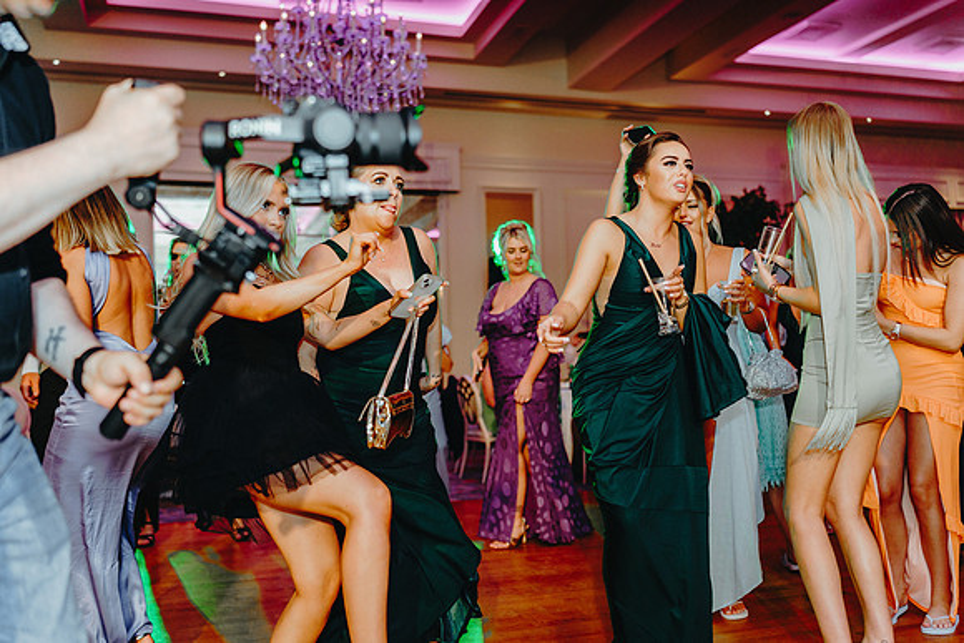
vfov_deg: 37.9
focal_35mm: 35
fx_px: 937
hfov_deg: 54.4
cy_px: 322
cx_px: 482
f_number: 2
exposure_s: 1/250
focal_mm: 35
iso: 1250
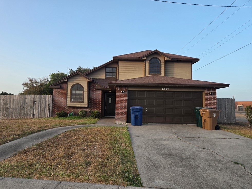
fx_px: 175
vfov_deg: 56.8
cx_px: 123
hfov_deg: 71.6
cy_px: 94
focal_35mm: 24
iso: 80
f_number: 1.8
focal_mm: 5.4
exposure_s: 1/814
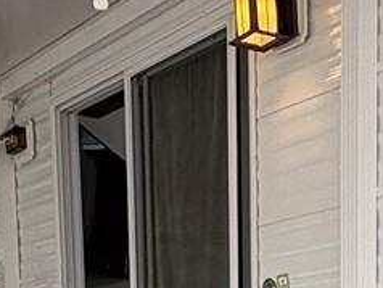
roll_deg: +1.3
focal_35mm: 94
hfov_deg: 20.4
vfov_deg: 13.5
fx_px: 1041
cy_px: 573
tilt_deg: -7.9
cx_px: 341
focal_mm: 2.22
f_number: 2.2
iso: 50
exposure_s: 1/99
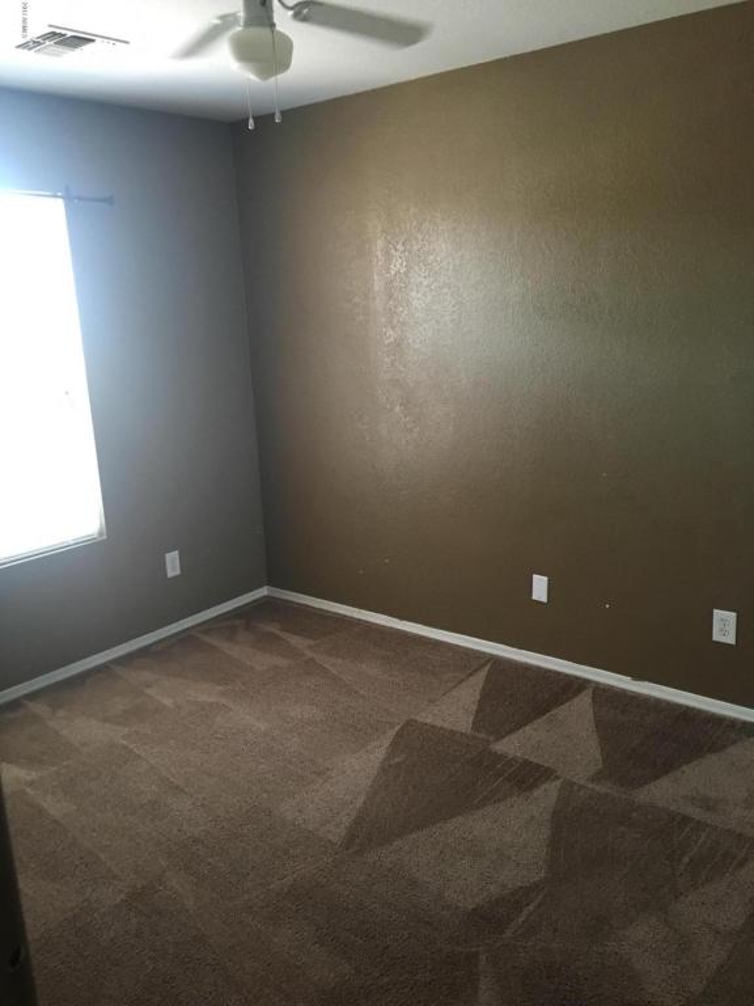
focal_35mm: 29
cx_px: 377
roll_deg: +3.1
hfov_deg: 48.2
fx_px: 842
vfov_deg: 61.7
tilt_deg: -13.6
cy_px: 503
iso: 160
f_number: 2.2
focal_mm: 4.15
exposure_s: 1/30
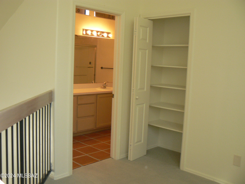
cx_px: 122
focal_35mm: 36
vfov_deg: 39.7
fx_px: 255
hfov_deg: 51.4
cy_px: 92
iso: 160
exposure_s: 1/30
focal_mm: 6
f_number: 2.8
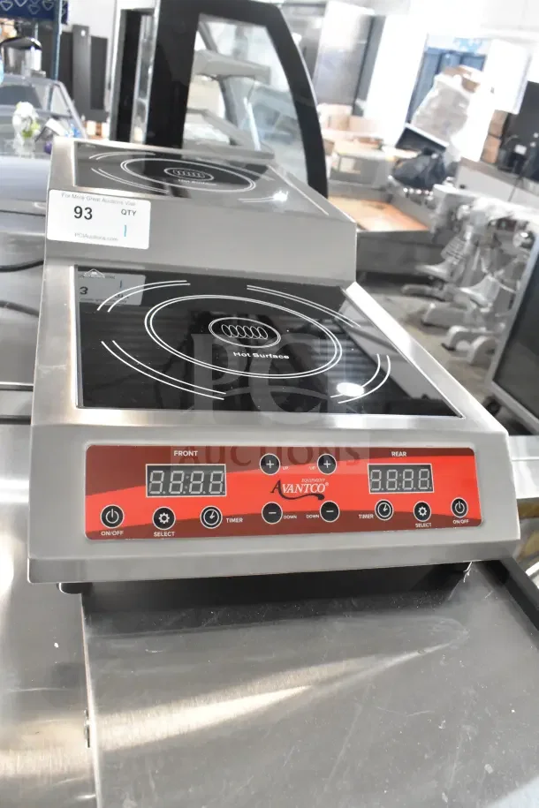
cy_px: 404
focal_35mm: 30
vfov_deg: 61.9
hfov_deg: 43.6
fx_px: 674
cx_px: 270
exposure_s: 1/160
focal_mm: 20
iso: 6400
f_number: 7.1
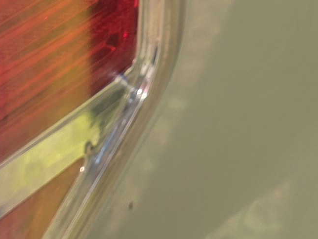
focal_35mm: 141
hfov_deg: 13.5
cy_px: -221
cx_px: 415
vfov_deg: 9.9
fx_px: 1295
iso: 80
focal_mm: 6.3
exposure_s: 1/1994
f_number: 1.7
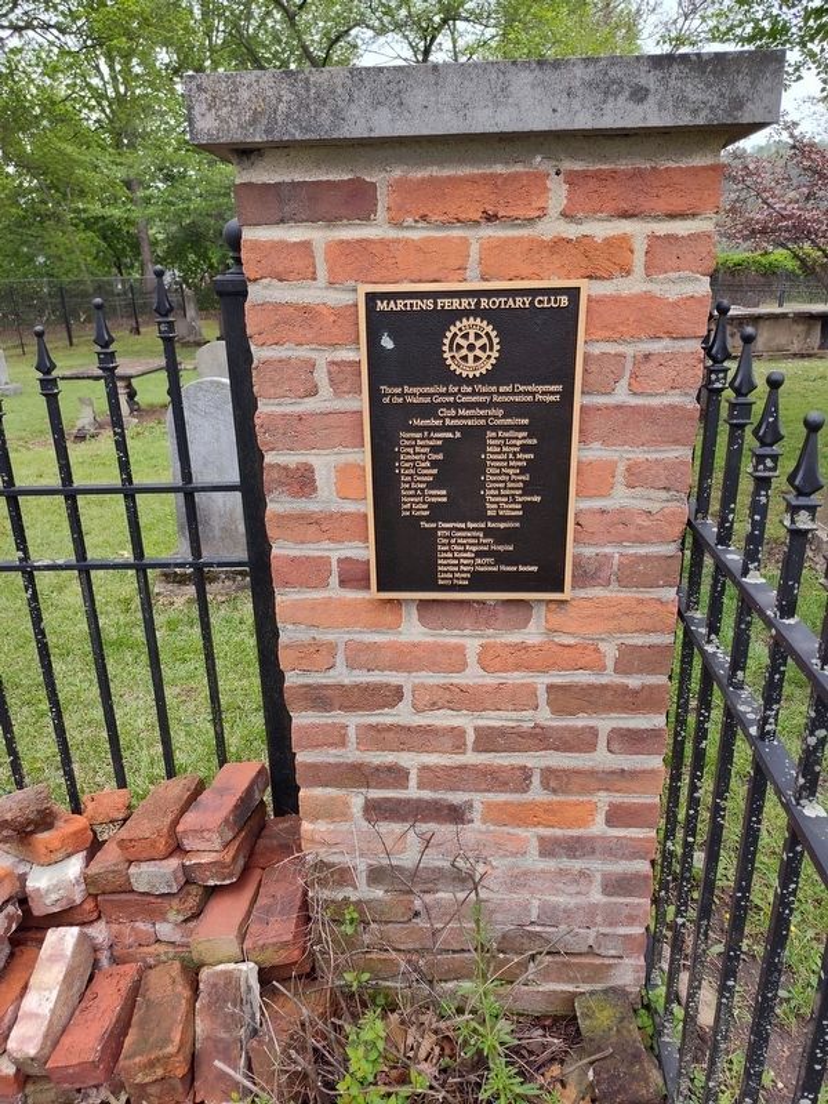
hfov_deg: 58.9
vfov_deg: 73.9
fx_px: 734
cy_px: 552
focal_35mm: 23
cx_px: 414
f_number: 1.8
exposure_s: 1/200
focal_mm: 5.56
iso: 152
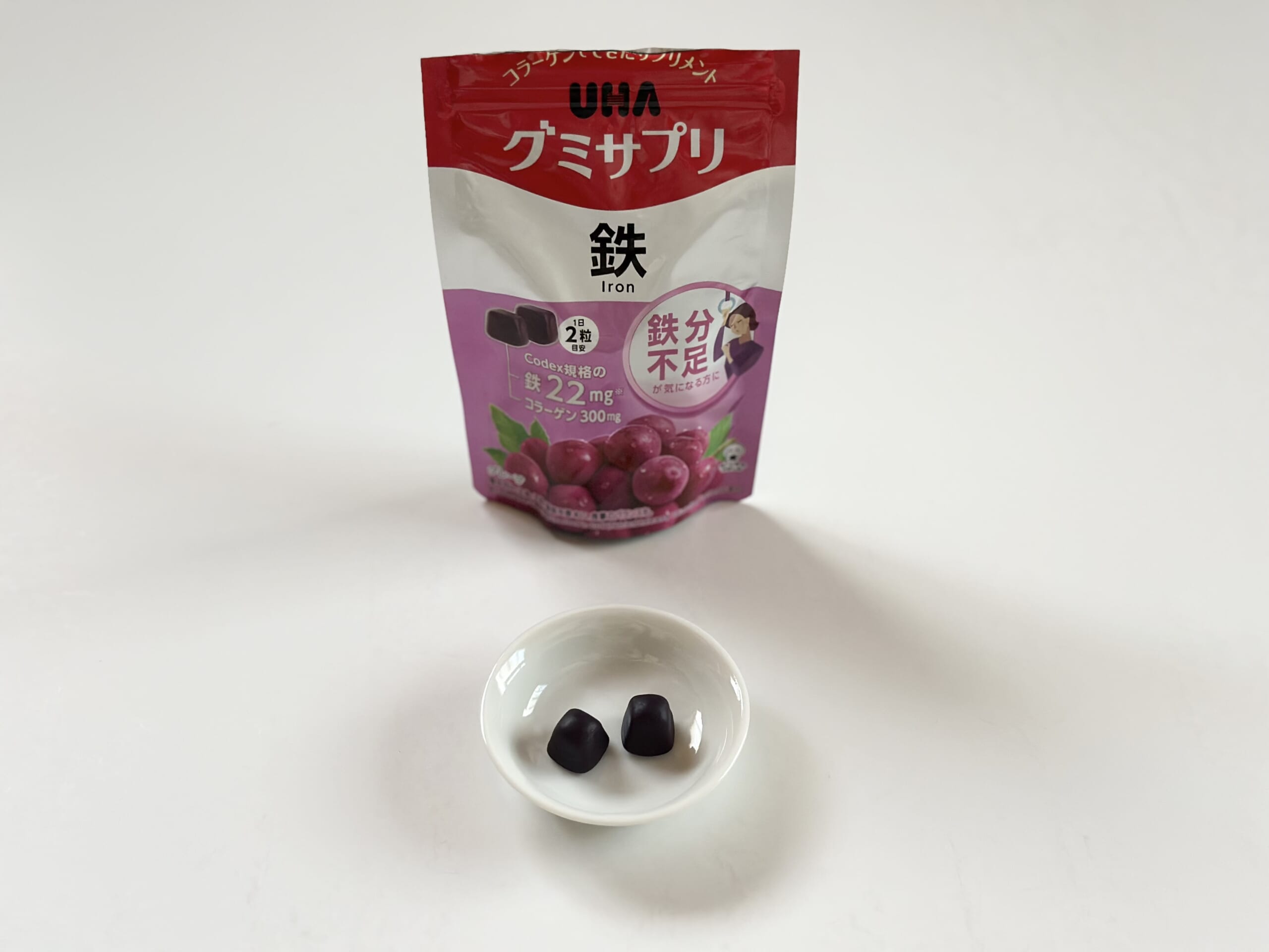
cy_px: 476
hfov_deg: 39.7
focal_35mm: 48
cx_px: 634
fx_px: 1760
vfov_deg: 30.3
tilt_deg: -46.8
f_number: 1.78
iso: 250
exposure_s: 1/60
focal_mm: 6.86
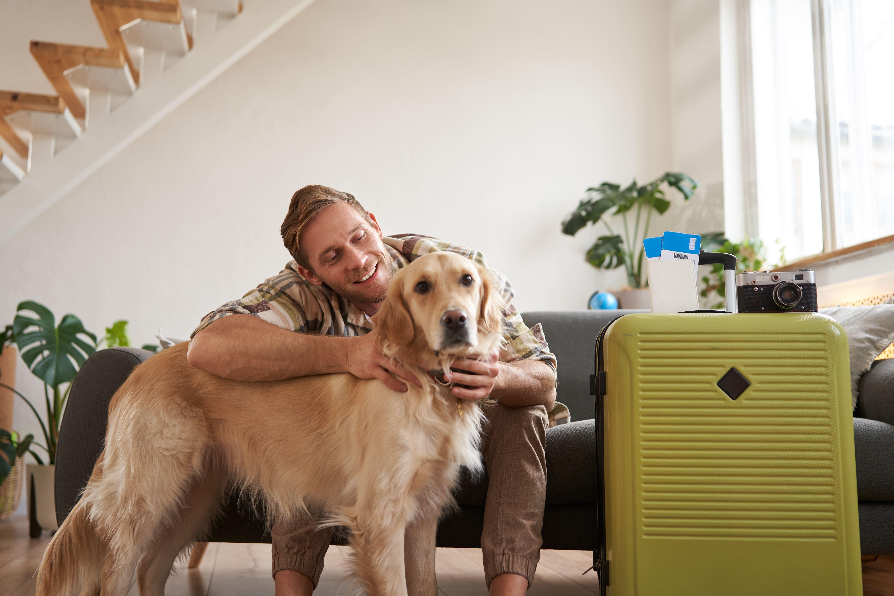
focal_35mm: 36
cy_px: 304
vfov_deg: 36.9
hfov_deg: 53.1
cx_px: 454
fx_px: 894
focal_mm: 35
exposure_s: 1/100
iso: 200
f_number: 2
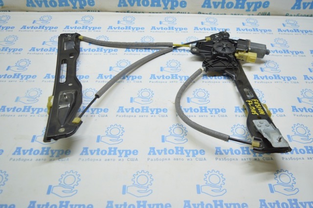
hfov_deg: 59.6
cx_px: 156
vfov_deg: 41.6
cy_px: 104
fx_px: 274
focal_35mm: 32
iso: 400
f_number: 3.8
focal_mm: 21
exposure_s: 1/60
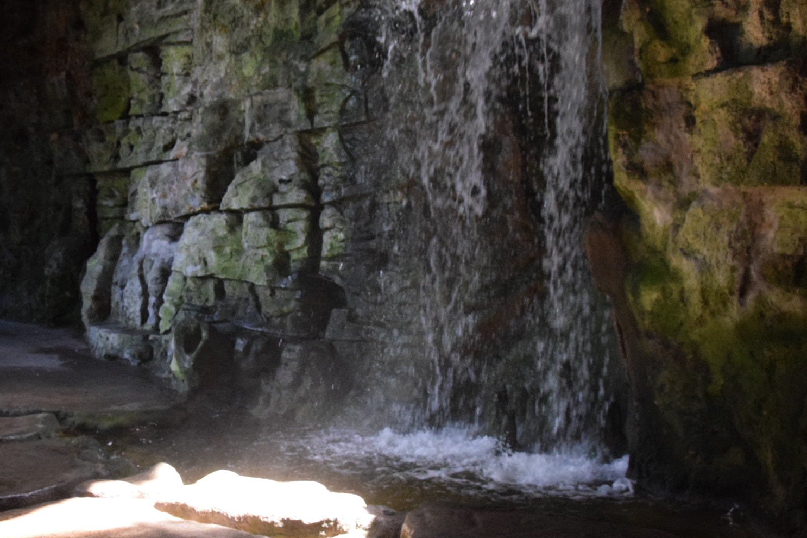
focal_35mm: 52
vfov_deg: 26.1
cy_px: 331
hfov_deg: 38.0
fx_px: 1158
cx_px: 268
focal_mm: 25
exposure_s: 1/125
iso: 3200
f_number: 9
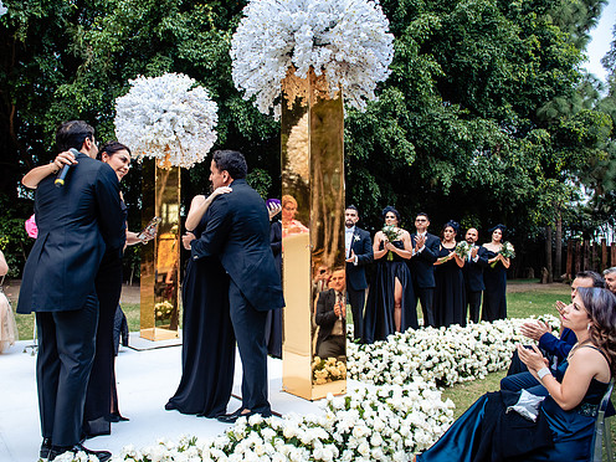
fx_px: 480
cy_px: 235
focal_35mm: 27
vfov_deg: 51.4
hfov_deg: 65.0
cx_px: 261
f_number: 3.5
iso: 640
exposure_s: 1/125
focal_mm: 24
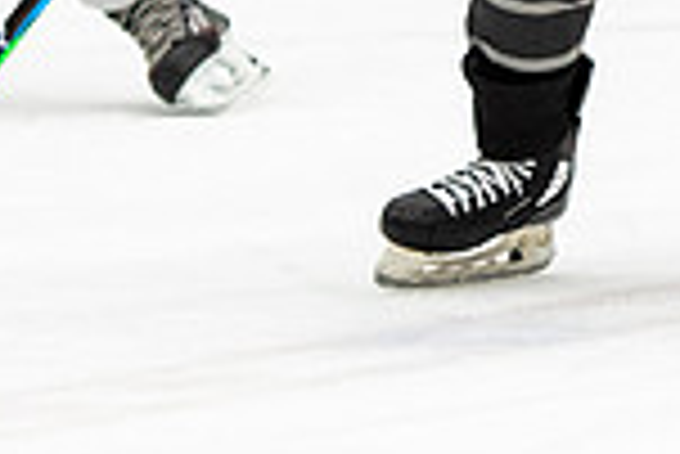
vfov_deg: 1.8
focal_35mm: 751
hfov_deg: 2.7
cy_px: -569
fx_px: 14199
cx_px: 741
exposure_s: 1/640
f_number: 2.8
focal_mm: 105
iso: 1600
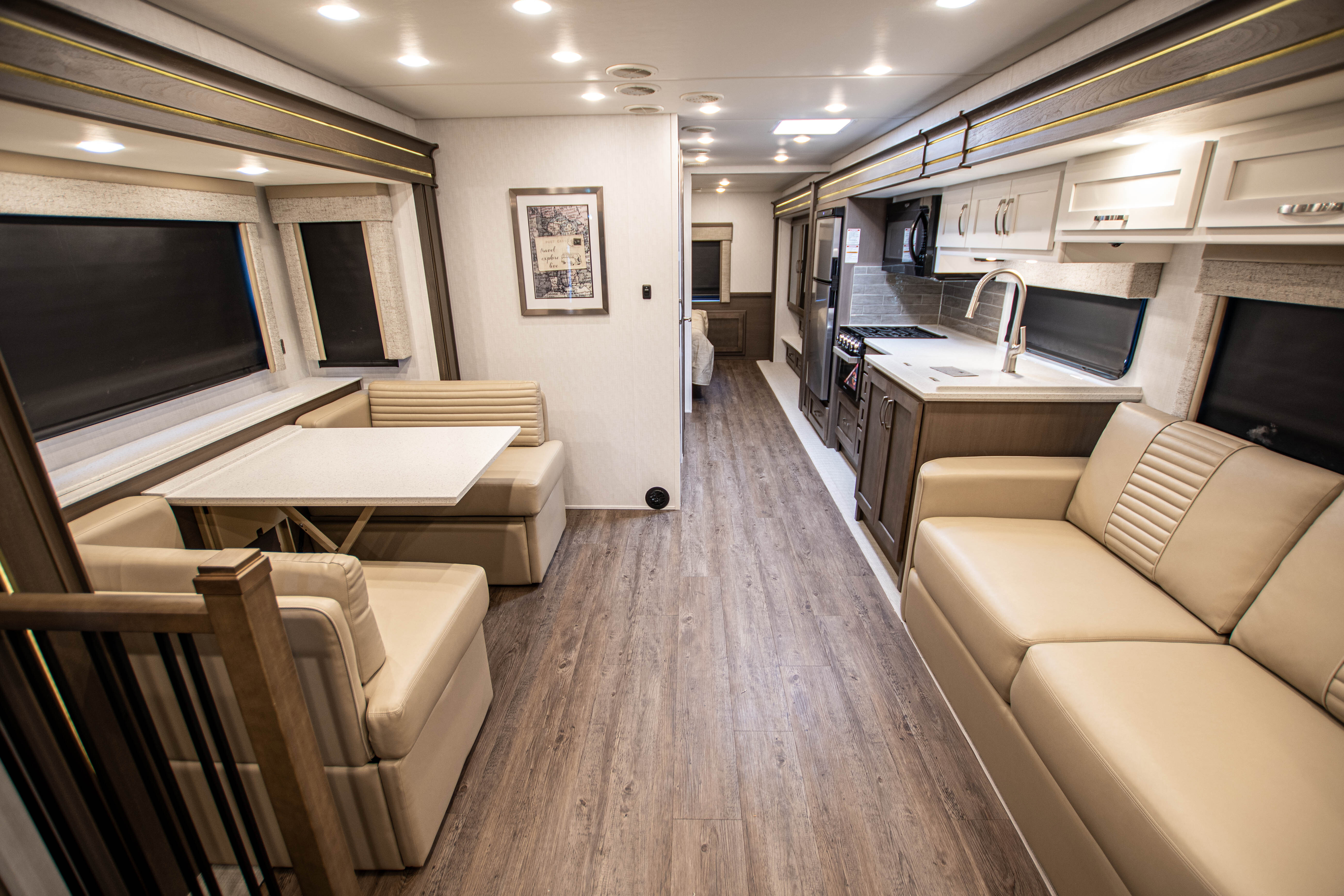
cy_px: 448
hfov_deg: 100.4
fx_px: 560
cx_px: 672
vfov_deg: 77.3
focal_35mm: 15
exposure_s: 1/4
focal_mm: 10
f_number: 3.5
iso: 100
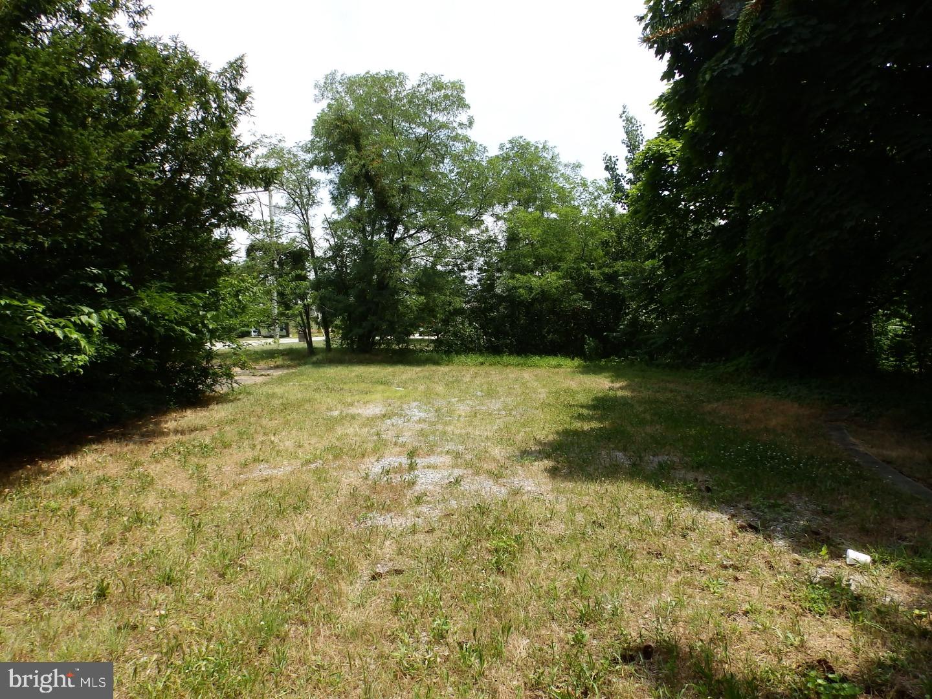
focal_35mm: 22
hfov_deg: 76.4
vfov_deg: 61.1
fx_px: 592
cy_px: 350
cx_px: 466
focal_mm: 4
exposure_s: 1/320
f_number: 4.5
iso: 80
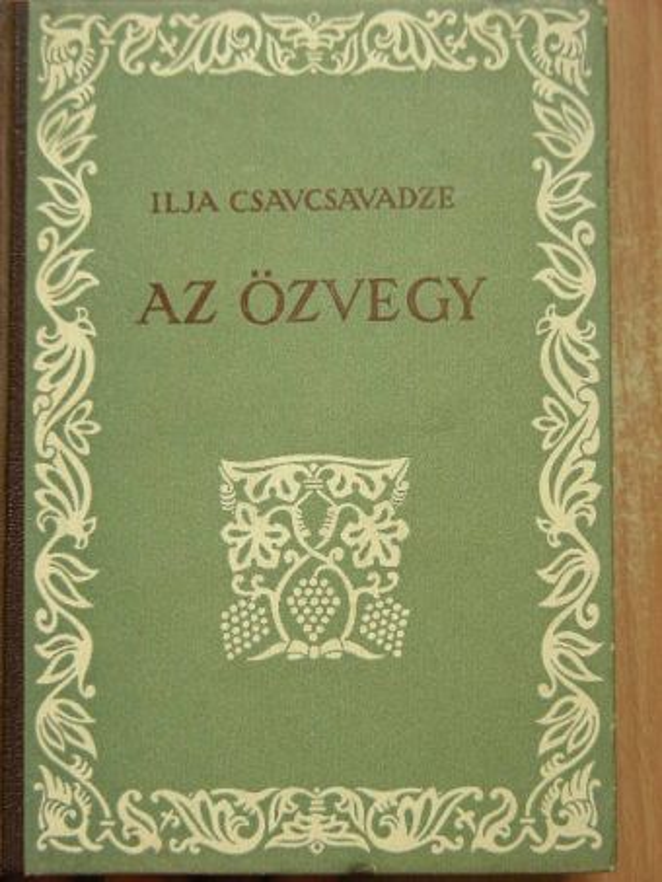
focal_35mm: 99
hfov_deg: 14.9
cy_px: 441
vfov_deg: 19.8
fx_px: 2523
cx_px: 331
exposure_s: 1/60
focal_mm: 16.5
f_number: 3.5
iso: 200
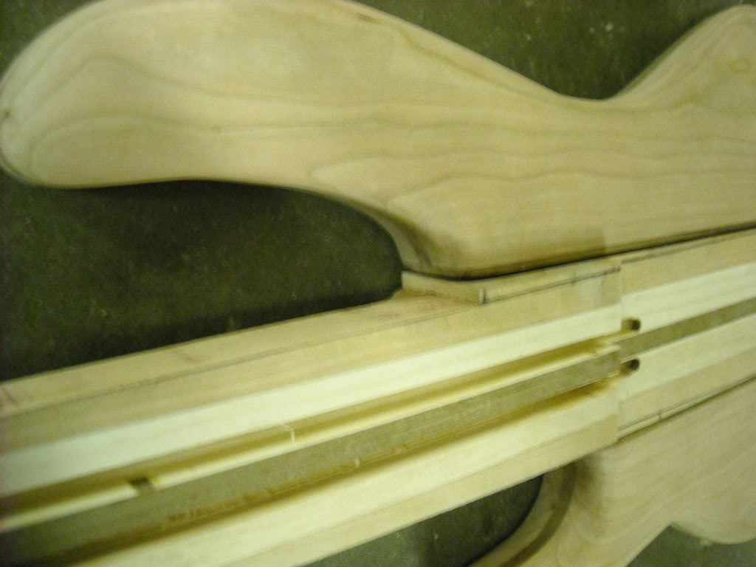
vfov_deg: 40.7
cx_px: 378
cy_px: 284
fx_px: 764
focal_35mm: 35
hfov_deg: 52.6
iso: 455
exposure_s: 1/8
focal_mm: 5.7
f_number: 2.8
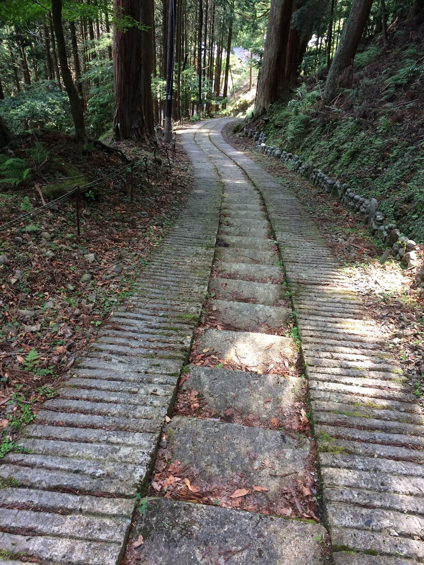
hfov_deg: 48.2
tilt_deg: -40.8
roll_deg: -4.1
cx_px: 212
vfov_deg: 61.7
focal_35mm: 29
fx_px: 474
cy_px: 282
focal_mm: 4.15
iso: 40
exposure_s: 1/40
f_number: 2.2
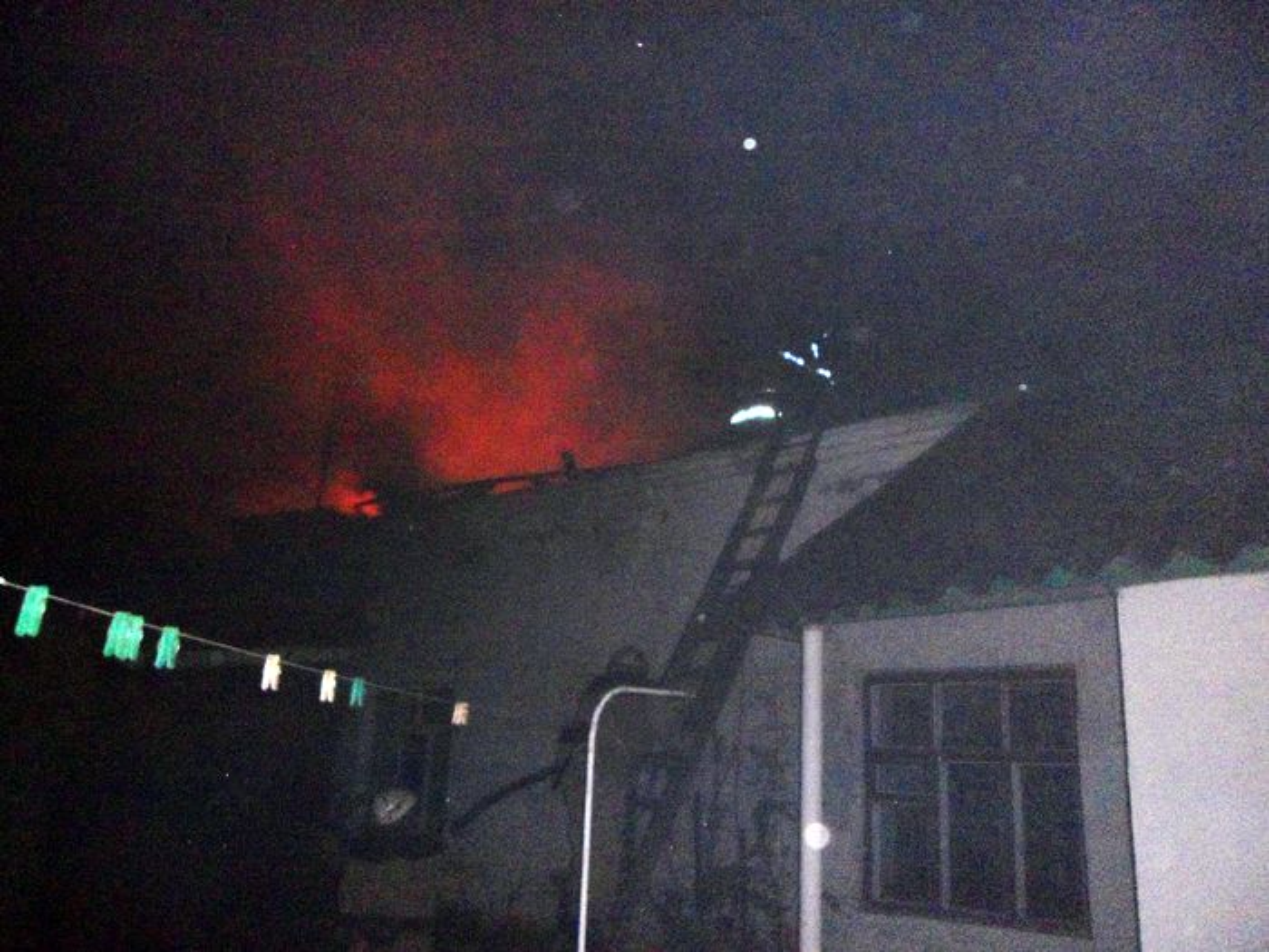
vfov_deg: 51.4
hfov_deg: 65.3
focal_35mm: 27
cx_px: 634
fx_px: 990
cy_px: 476
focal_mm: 4.9
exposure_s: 1/15
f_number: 8.9
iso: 640
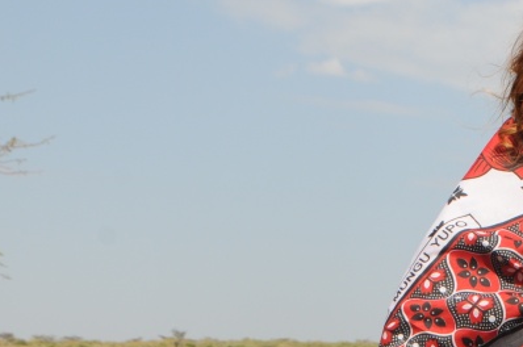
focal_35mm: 163
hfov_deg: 12.2
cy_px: 237
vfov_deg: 8.4
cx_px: 724
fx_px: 2364
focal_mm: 36
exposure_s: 1/400
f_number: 10
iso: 250
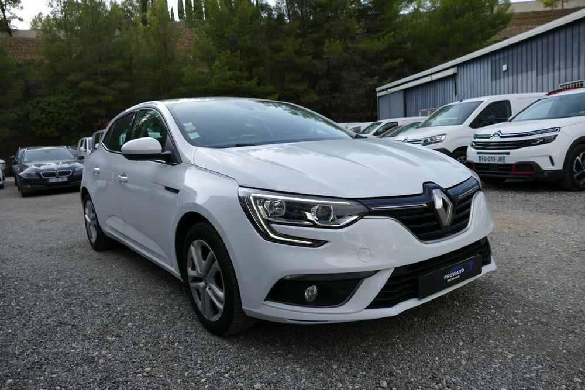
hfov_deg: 69.4
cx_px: 292
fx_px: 423
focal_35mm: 26
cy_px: 195
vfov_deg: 49.6
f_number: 2.9
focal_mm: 9.46
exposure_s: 1/500
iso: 125
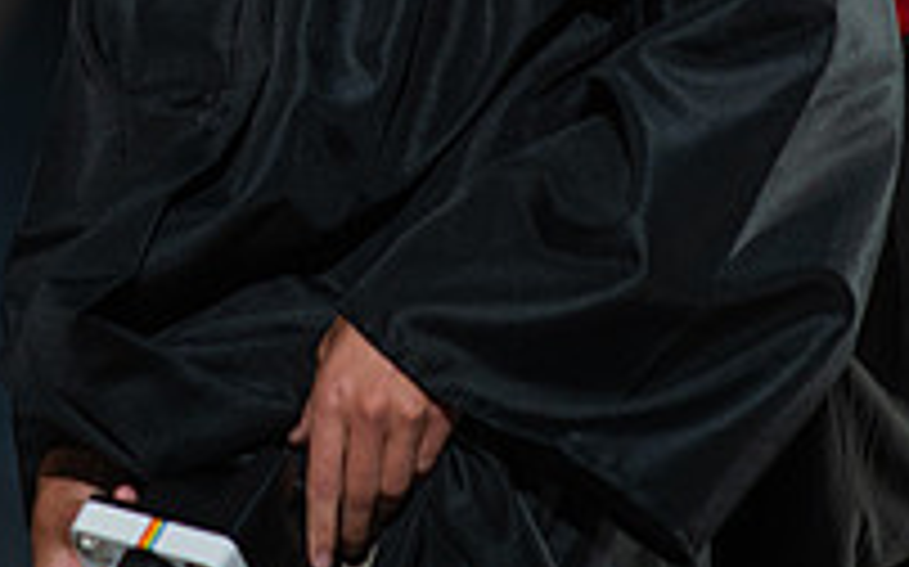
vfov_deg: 5.2
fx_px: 6165
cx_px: 122
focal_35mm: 249
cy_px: -261
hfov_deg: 8.4
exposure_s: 1/320
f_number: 2.5
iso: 1250
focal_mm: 85
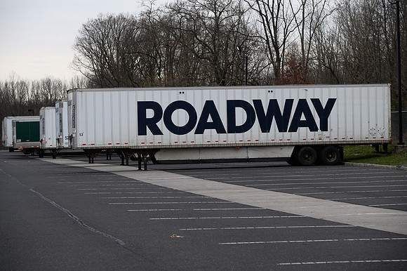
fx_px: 1107
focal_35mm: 98
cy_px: 136
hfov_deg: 20.8
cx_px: 204
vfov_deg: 13.9
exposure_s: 1/200
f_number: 5.6
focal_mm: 98
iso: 800
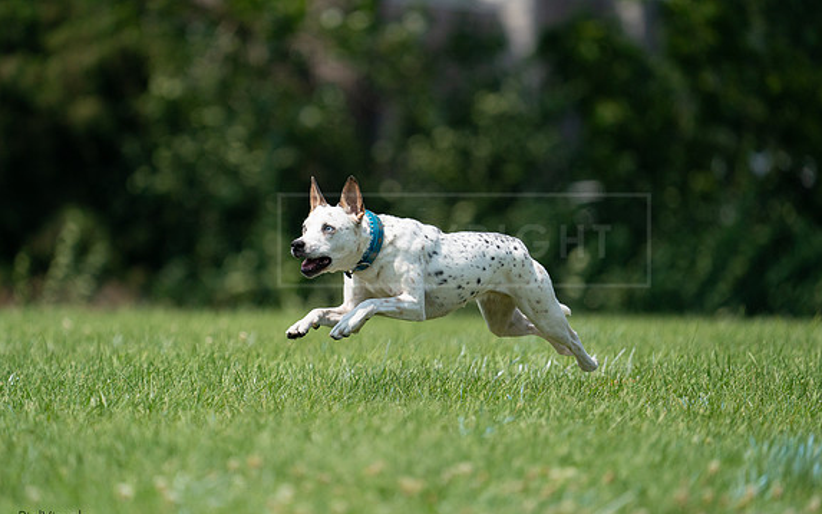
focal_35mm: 589
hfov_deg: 3.6
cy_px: 265
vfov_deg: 2.2
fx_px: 13194
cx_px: 415
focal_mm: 571
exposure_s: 1/4000
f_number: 6.3
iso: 1000
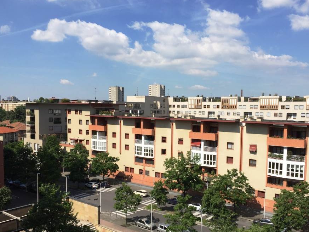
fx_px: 304
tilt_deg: -4.1
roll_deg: -0.8
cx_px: 173
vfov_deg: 41.7
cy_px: 134
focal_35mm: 34
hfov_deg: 53.8
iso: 32
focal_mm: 4.15
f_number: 2.2
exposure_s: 1/2825
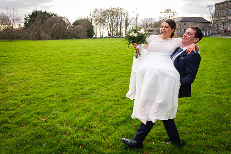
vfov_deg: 47.2
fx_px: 176
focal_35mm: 27
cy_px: 69
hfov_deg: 66.3
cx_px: 99
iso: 160
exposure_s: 1/160
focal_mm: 16
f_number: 3.2
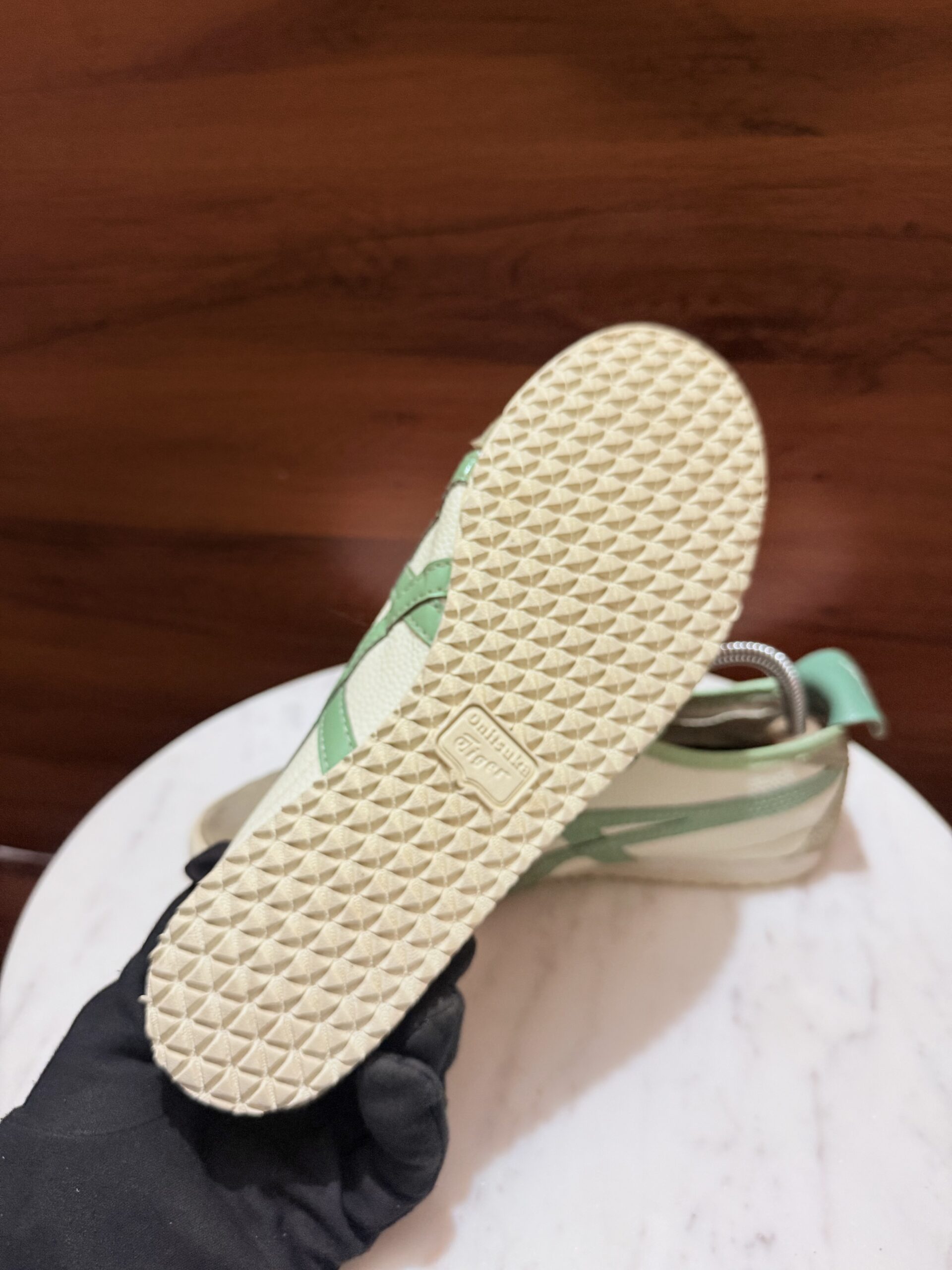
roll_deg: +2.2
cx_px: 476
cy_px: 635
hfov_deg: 56.8
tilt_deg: -28.4
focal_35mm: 24
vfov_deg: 71.6
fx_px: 880
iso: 200
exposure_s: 1/50
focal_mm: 6.76
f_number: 1.78
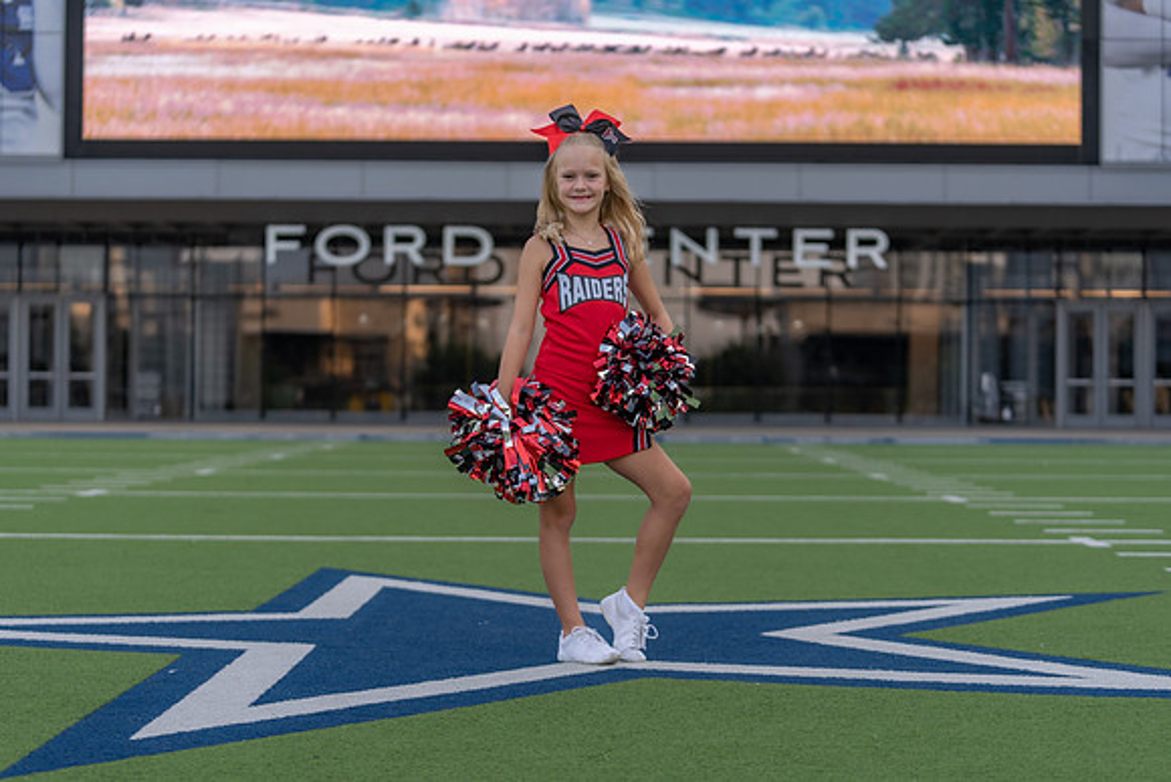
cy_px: 391
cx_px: 586
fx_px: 2314
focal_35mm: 71
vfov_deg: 19.2
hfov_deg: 28.4
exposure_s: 1/320
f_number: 2.8
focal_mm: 70
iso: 160
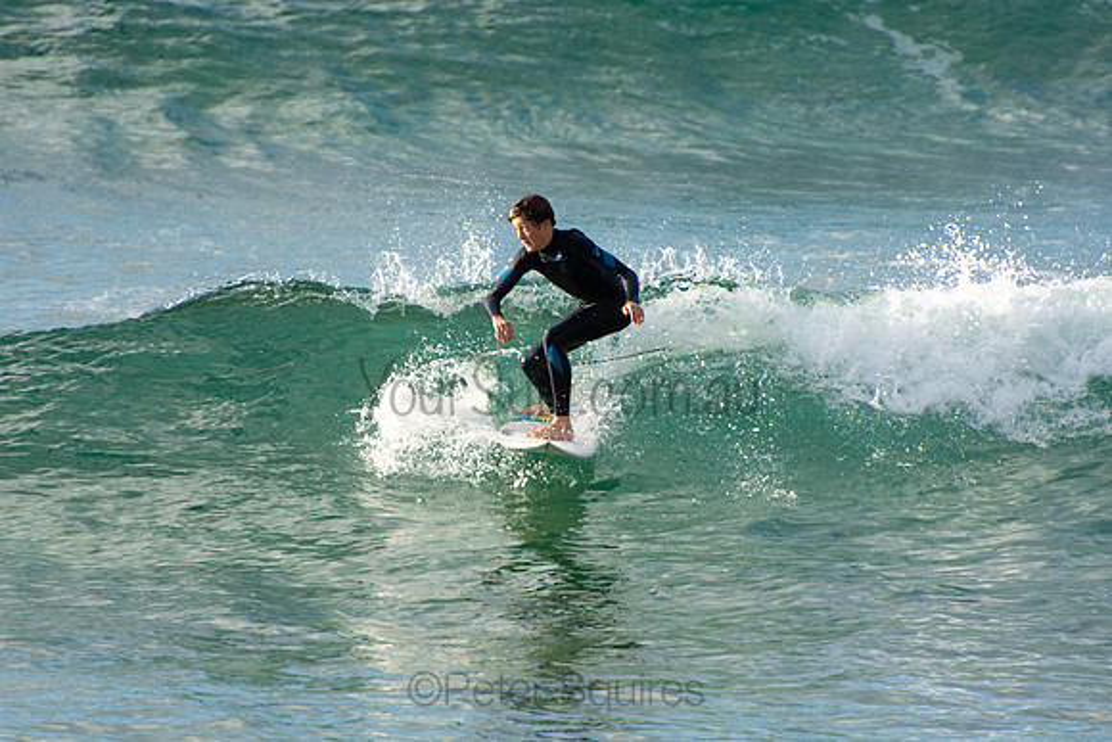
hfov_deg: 3.4
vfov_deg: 2.3
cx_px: 556
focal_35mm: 600
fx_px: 18537
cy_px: 371
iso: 400
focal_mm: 400
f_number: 5.6
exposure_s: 1/1250
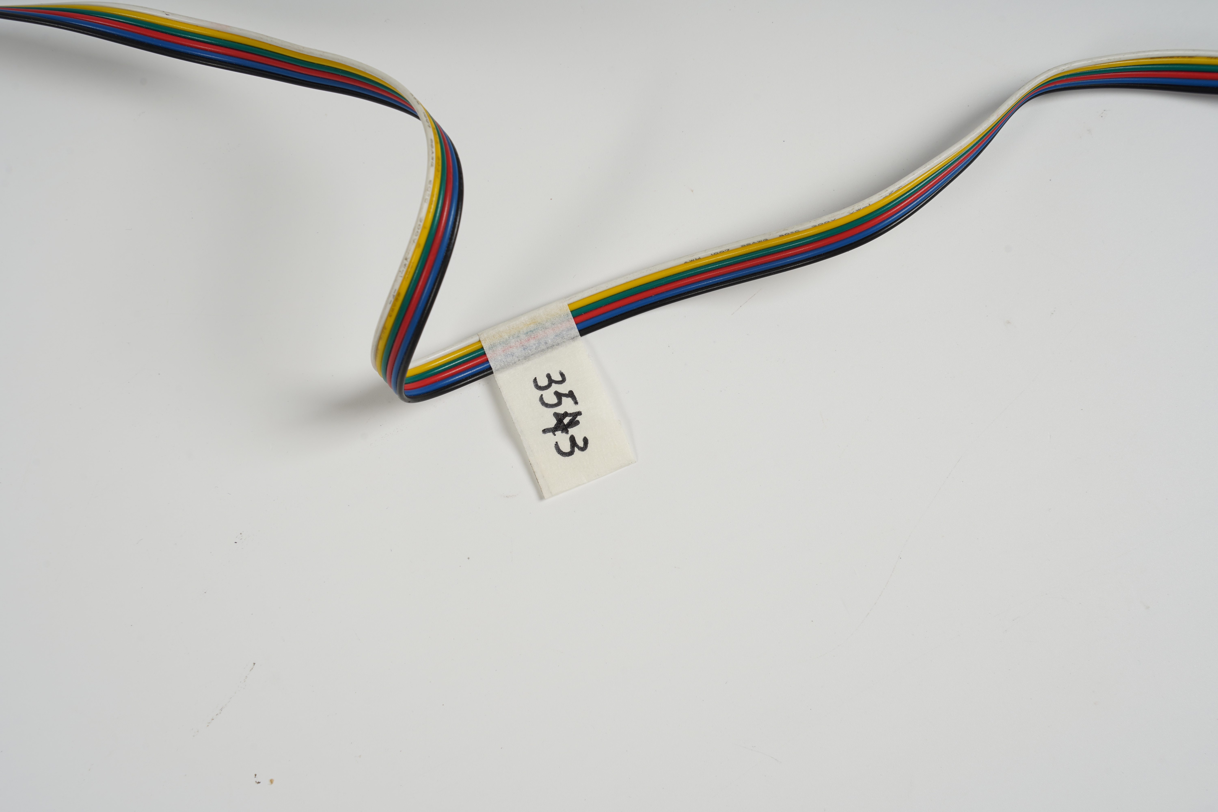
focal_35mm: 79
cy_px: 406
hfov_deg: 25.7
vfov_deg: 17.3
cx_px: 609
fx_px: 2673
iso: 100
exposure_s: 1/125
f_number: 14
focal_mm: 79
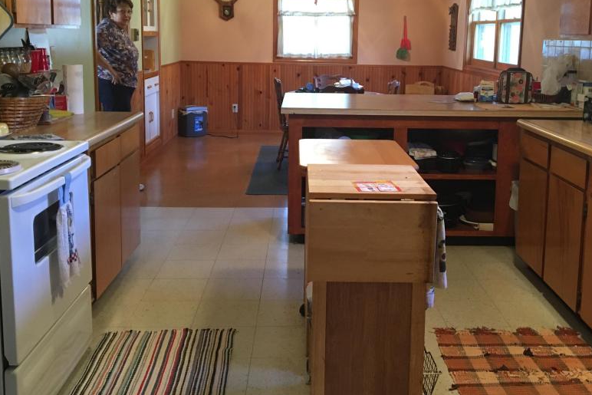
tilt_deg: -6.4
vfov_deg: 33.1
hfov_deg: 48.4
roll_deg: -2.7
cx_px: 326
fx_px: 658
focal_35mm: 40
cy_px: 127
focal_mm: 4.15
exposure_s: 1/30
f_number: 2.2
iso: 125
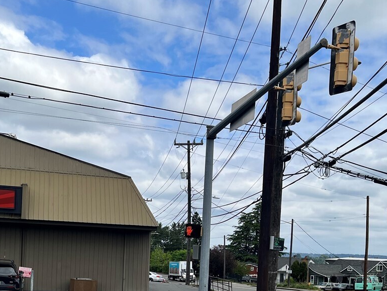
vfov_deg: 26.3
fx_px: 604
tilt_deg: -0.2
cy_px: 256
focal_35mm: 54
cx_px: 204
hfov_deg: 35.5
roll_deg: -2.9
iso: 50
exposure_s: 1/4149
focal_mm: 5.1
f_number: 1.6
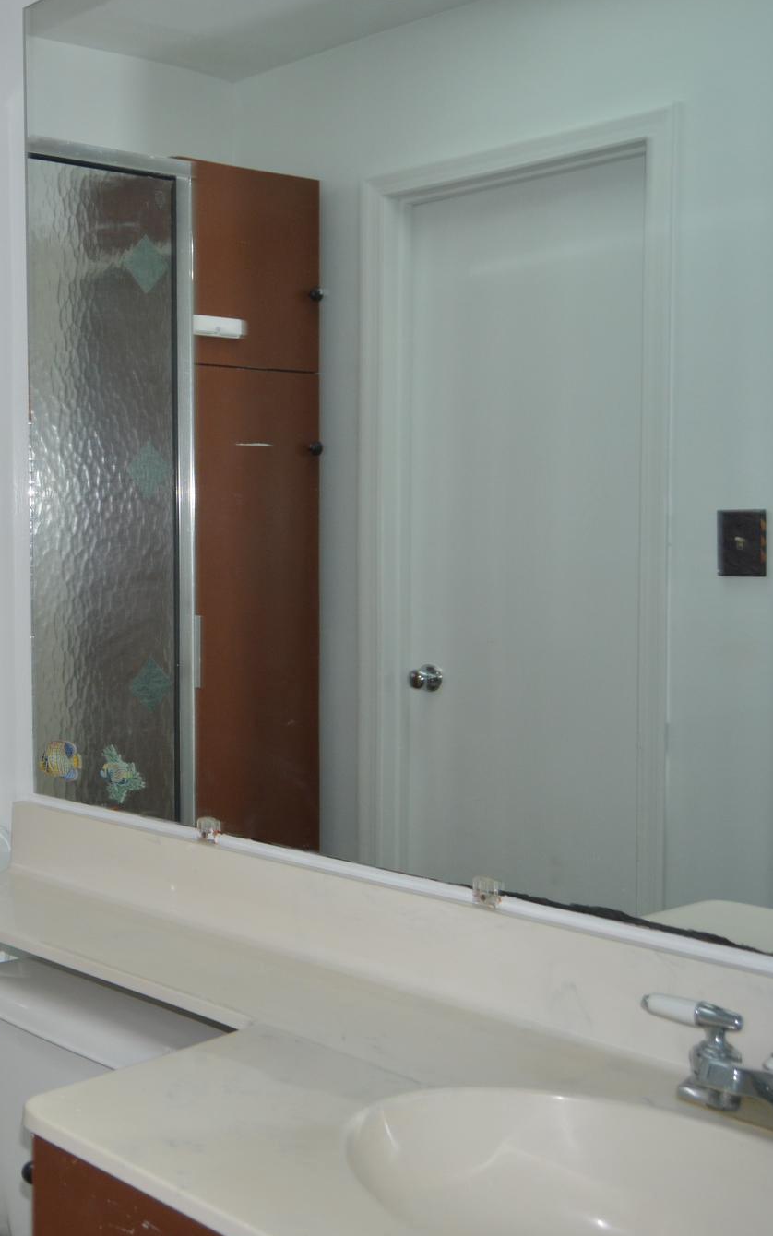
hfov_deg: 28.1
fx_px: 1415
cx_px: -59
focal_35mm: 42
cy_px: 617
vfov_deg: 47.2
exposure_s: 1/60
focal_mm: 18
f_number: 4
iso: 400
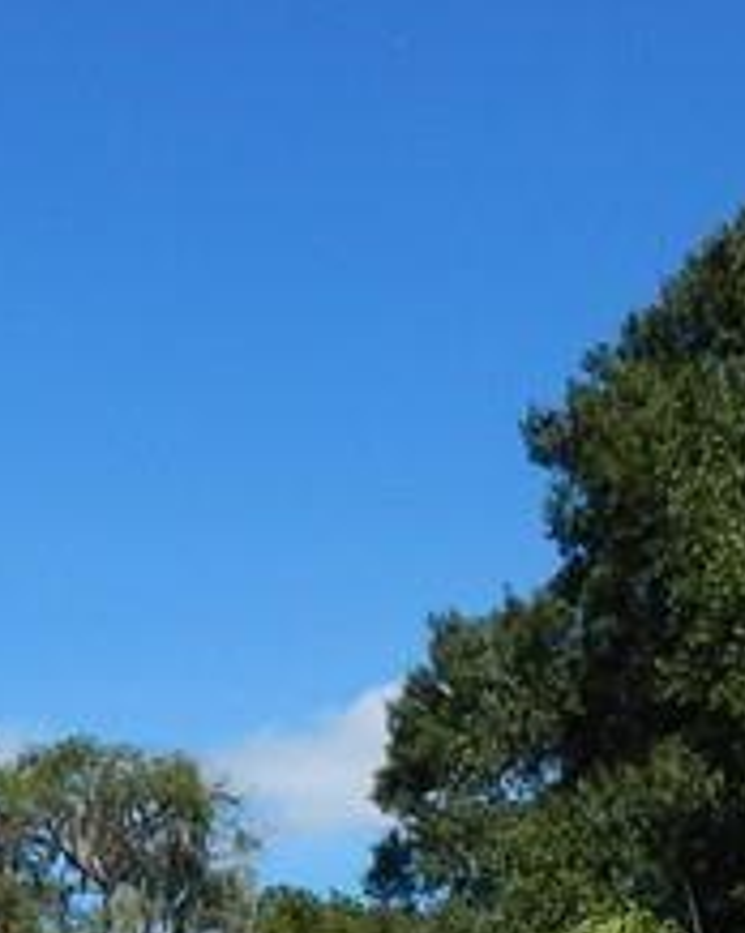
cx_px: 655
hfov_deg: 15.1
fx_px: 2788
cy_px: 1536
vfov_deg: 16.7
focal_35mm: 101
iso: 125
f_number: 6
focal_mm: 4
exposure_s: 1/640
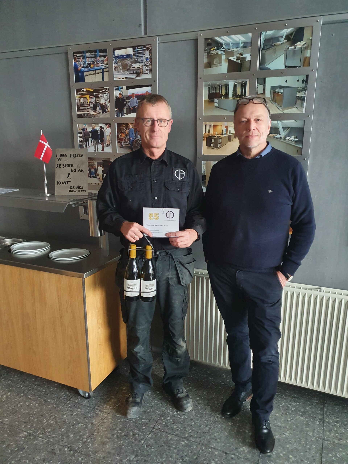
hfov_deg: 53.1
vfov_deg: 67.3
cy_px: 232
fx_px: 349
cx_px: 174
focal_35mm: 26
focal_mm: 4.32
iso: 500
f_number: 1.5
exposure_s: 1/50
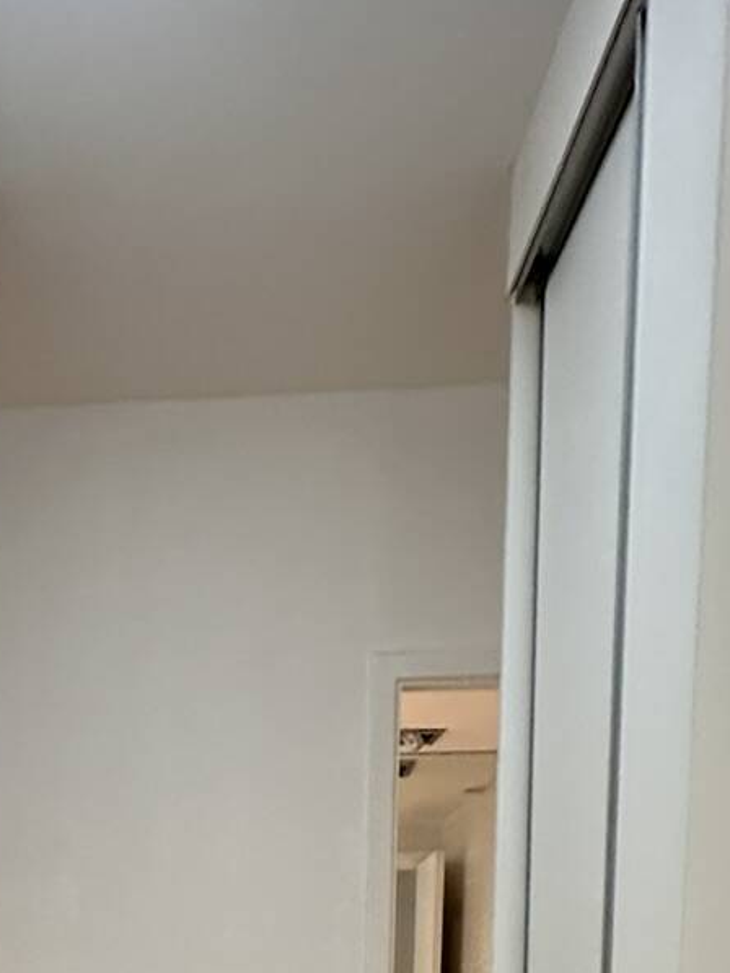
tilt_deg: -7.4
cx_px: 54
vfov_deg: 32.4
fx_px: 1349
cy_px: 1185
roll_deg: -0.8
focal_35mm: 48
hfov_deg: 28.9
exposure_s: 1/60
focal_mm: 2.22
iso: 320
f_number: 2.2
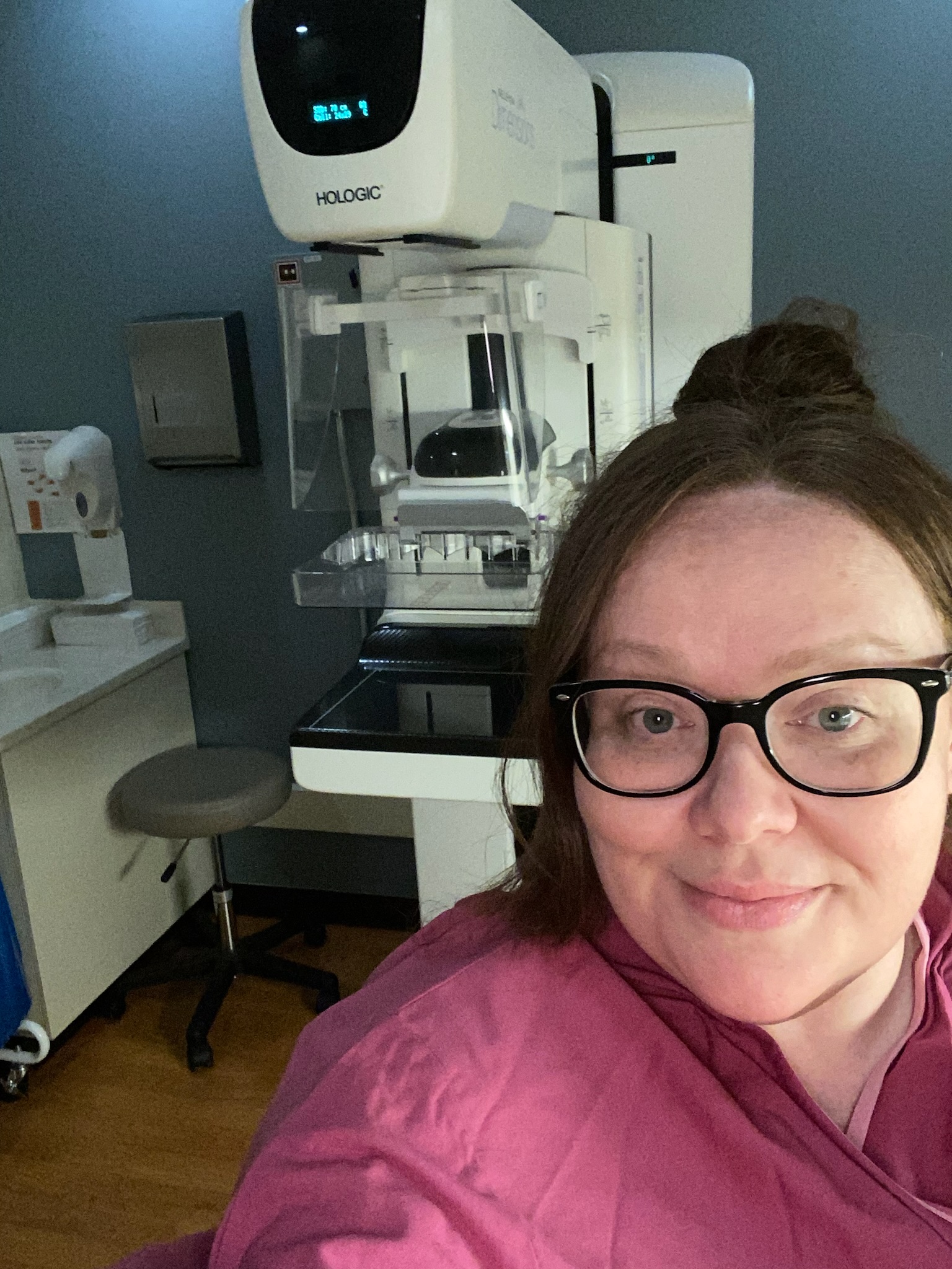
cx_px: 476
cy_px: 634
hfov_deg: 46.8
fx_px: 1100
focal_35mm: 30
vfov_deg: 60.0
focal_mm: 2.71
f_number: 2.2
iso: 250
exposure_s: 1/30
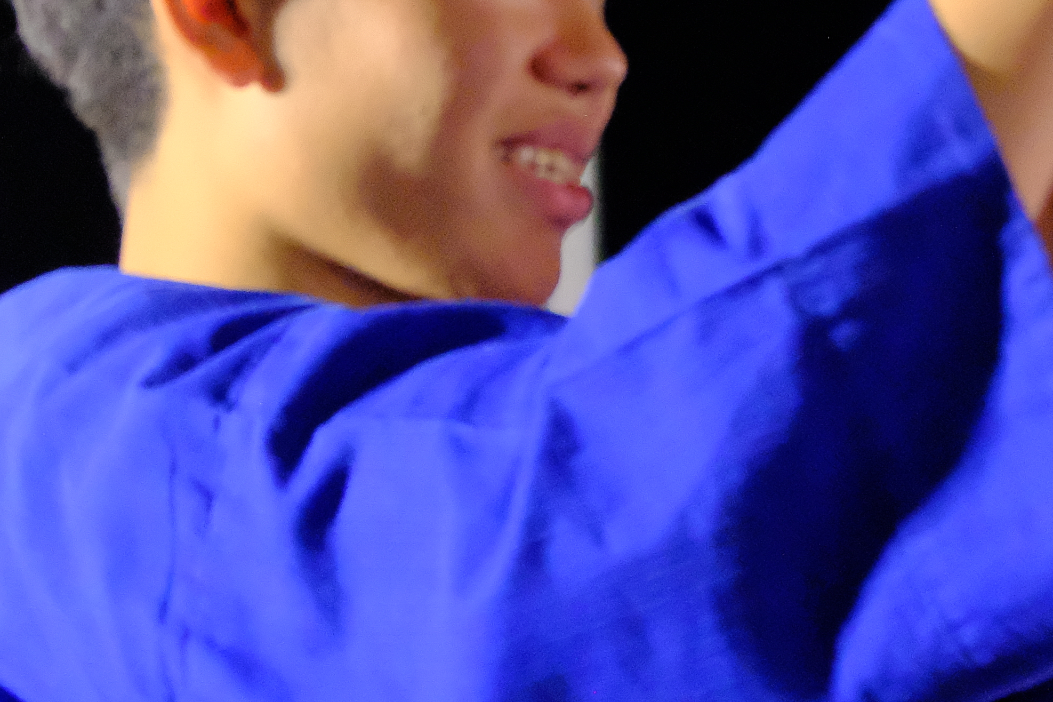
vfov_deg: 4.3
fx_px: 9241
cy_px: 258
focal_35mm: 316
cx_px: 573
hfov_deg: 6.5
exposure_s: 1/80
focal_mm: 69.2
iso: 12800
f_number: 5
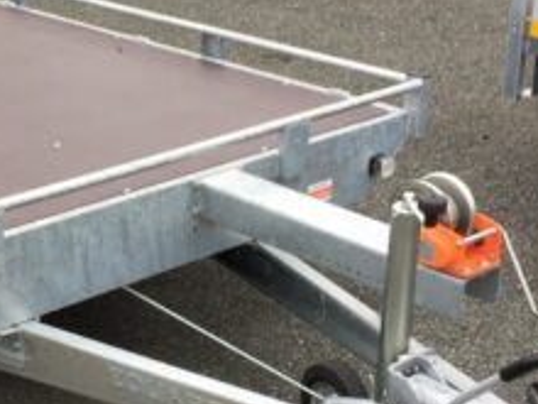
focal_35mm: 79
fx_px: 1228
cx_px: 54
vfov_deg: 18.7
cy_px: 225
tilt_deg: -20.6
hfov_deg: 24.0
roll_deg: +3.1
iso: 40
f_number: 2.2
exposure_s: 1/100
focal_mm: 4.15
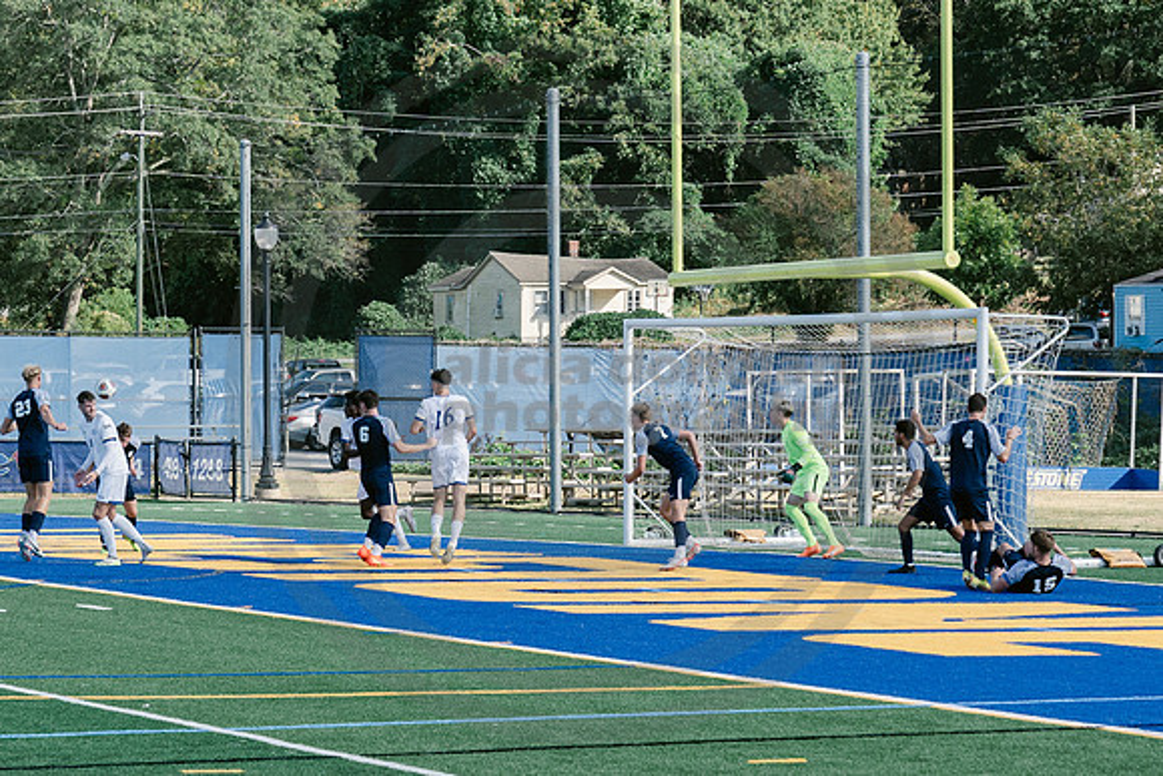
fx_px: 4575
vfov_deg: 9.7
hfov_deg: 14.5
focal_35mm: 142
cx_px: 396
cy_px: 452
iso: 640
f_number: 5.6
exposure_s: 1/1000
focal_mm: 70
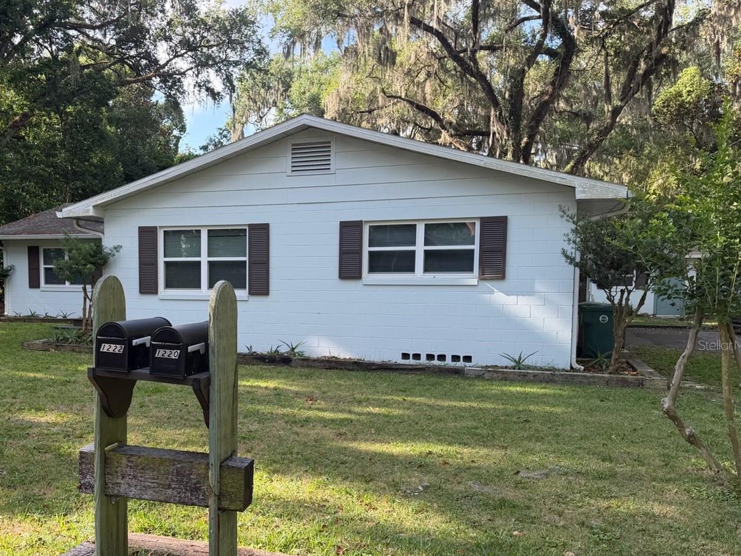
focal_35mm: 34
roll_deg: +0.2
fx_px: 728
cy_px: 345
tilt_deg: -3.4
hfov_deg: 52.7
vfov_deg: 41.5
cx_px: 235
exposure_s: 1/632
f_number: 1.78
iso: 80
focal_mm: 6.76
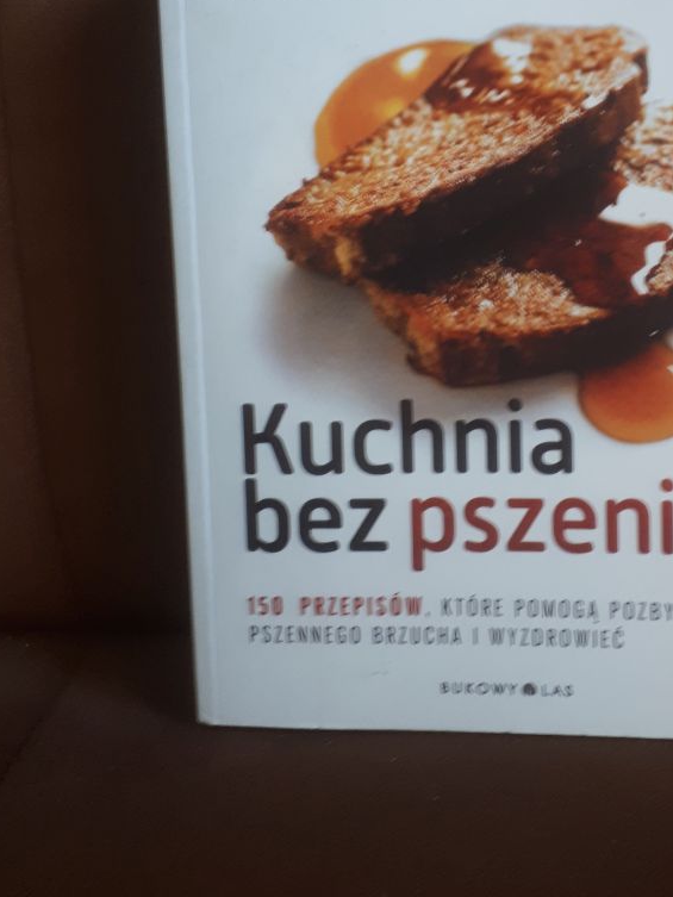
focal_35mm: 43
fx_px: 1114
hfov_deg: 33.0
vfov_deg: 43.4
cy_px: 325
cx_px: 505
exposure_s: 1/17
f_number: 1.9
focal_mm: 3.6
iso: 160
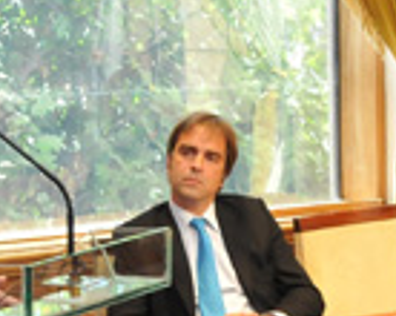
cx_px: 304
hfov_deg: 12.1
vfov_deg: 9.6
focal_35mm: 159
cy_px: 306
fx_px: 1861
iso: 1000
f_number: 5.6
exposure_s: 1/100
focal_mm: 26
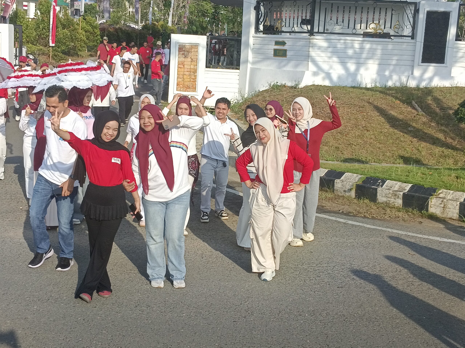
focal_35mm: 50
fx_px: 672
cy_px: 174
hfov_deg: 38.2
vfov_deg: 29.1
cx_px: 232
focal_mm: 4.84
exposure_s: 1/553
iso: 100
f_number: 1.79
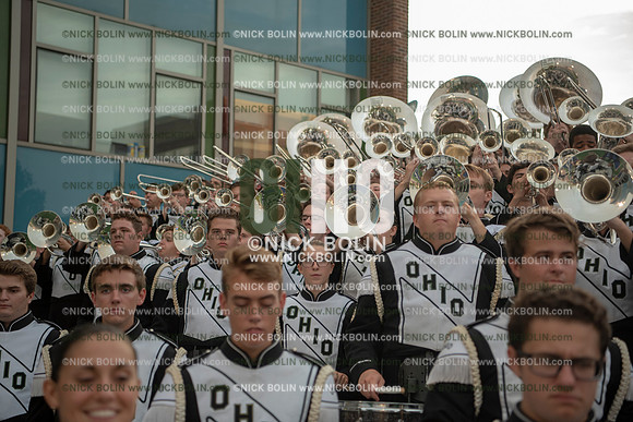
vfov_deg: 24.6
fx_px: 967
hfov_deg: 36.2
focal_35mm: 55
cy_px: 211
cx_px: 316
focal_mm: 55
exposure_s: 1/800
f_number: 3.2
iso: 800
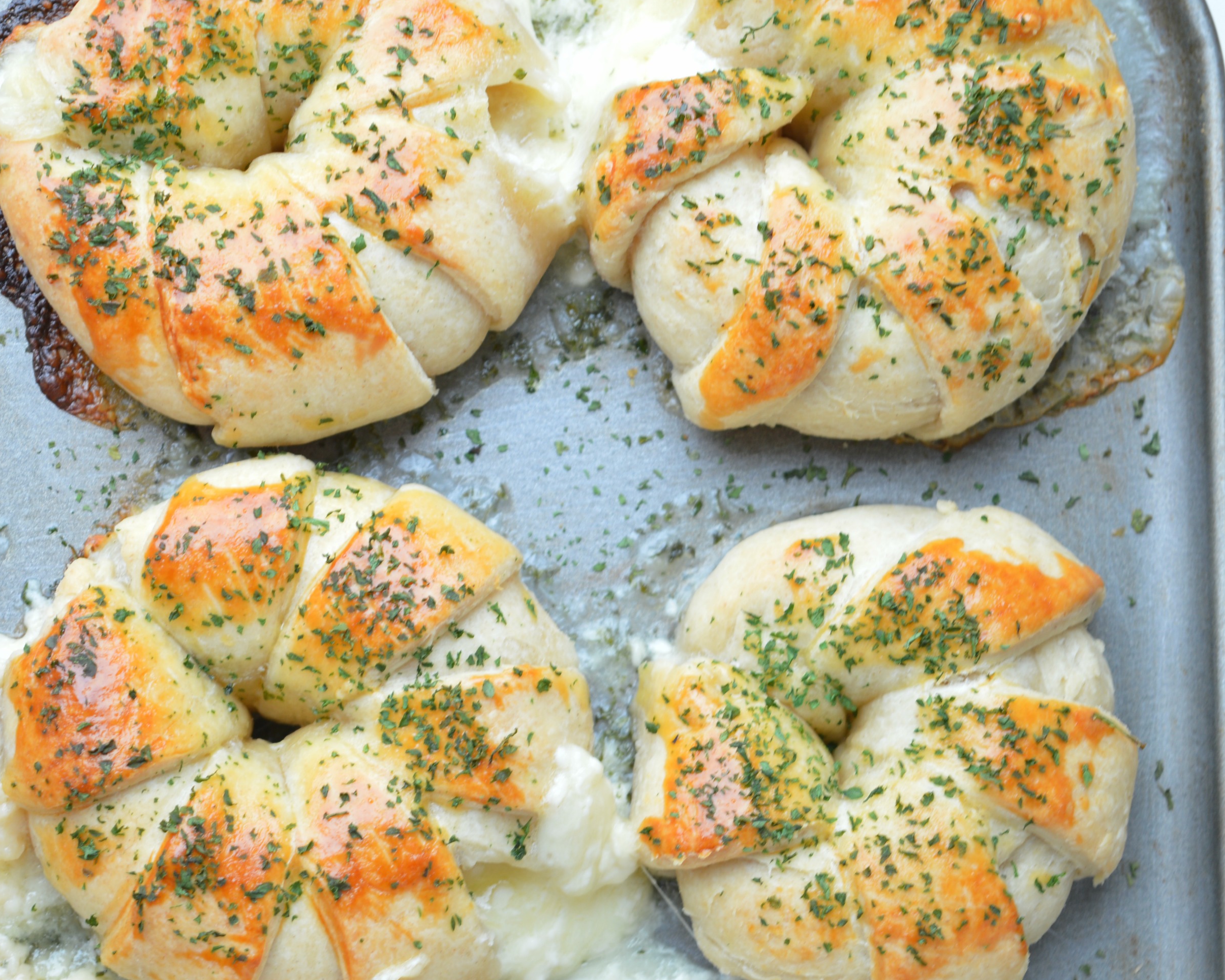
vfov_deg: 14.4
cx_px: 392
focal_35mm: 107
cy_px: 499
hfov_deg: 17.9
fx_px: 3866
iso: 100
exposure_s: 1/15
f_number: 5.6
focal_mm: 55
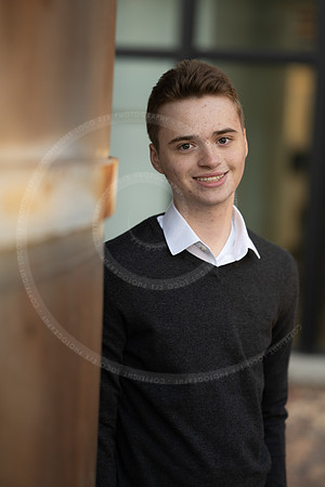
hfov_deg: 16.1
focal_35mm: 85
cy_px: 244
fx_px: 1151
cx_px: 162
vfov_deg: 23.9
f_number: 1.8
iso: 200
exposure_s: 1/200
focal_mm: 85
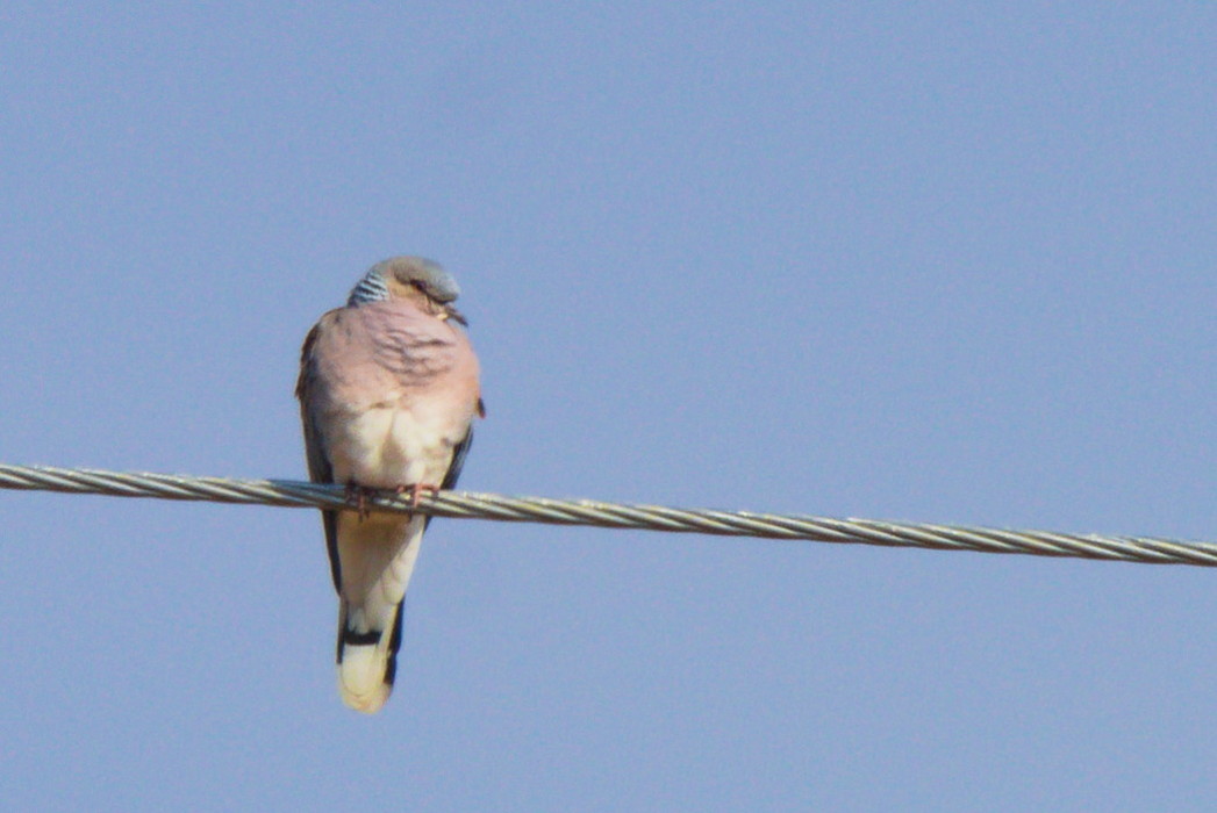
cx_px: 608
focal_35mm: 600
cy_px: 406
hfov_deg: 3.4
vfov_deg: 2.3
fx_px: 20300
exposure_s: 1/640
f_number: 7.1
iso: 400
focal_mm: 600
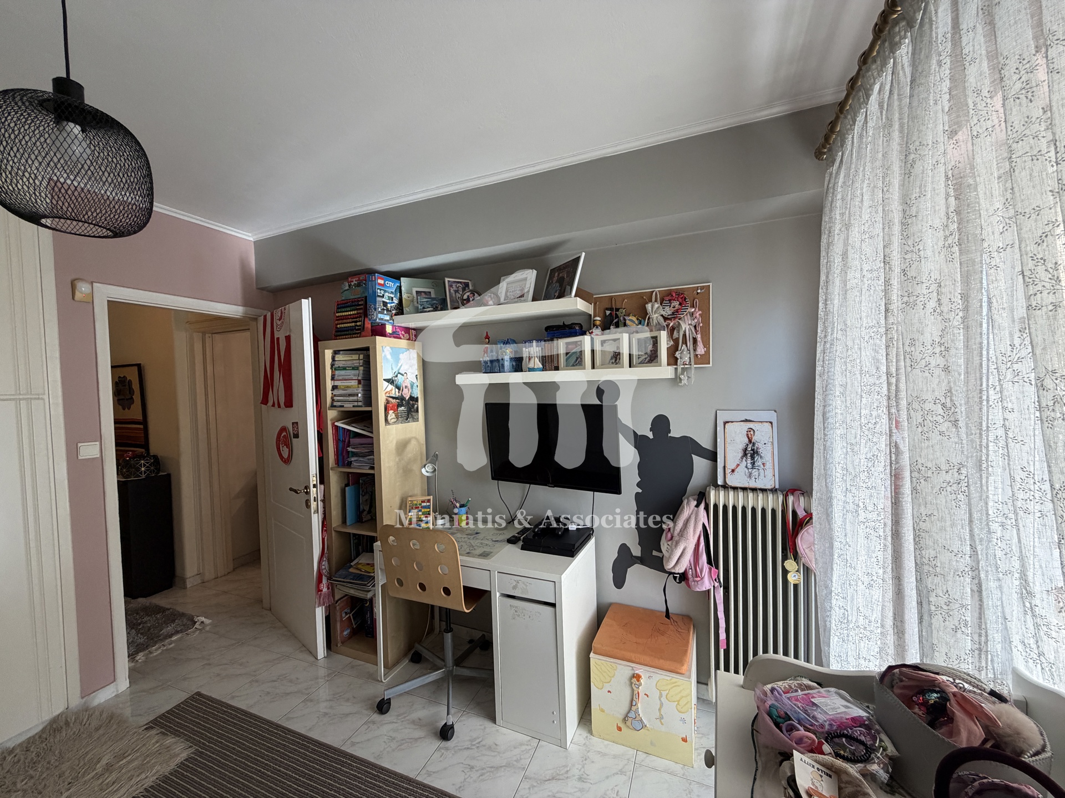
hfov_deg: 102.1
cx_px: 532
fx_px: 431
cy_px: 399
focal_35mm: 14
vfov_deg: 85.7
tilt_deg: -1.4
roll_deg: +1.3
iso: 200
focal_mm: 2.22
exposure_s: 1/121
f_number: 2.2
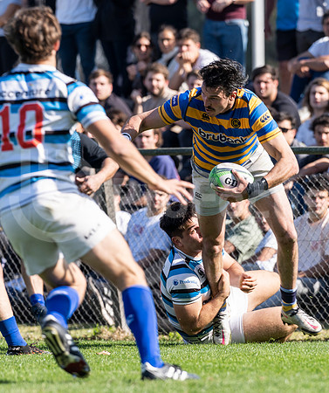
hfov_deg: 3.6
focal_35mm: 447
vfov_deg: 4.3
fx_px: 5289
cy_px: 192
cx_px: 235
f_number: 3.5
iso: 100
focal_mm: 200
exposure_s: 1/800
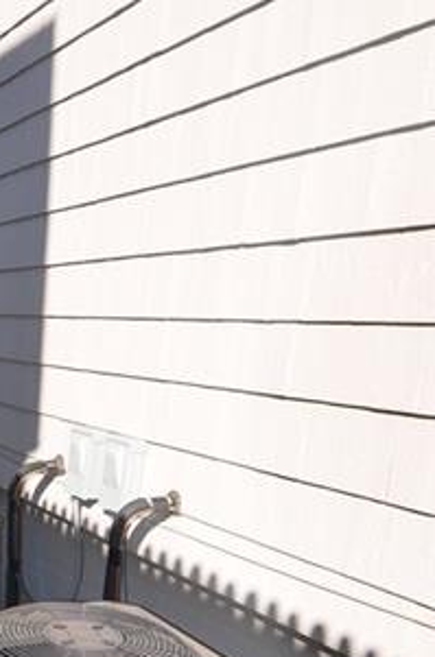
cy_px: 471
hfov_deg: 26.5
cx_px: -59
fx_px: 839
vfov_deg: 41.9
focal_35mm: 46
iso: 100
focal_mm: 12
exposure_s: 1/200
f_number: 6.3
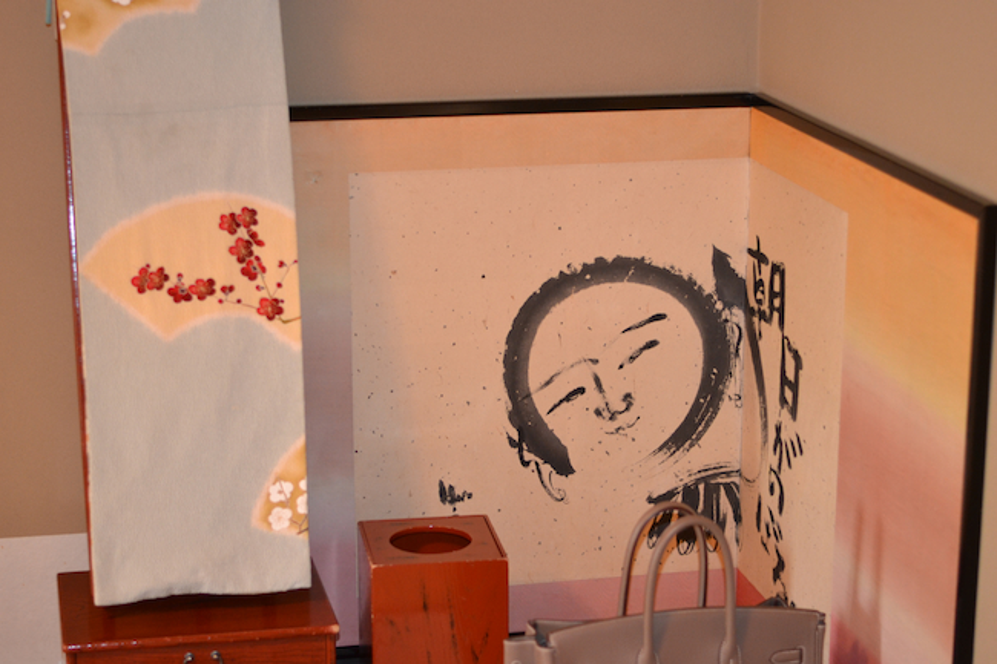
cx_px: 498
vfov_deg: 18.2
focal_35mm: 75
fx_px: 2076
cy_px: 332
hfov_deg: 27.0
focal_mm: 50
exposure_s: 1/60
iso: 800
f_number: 1.8
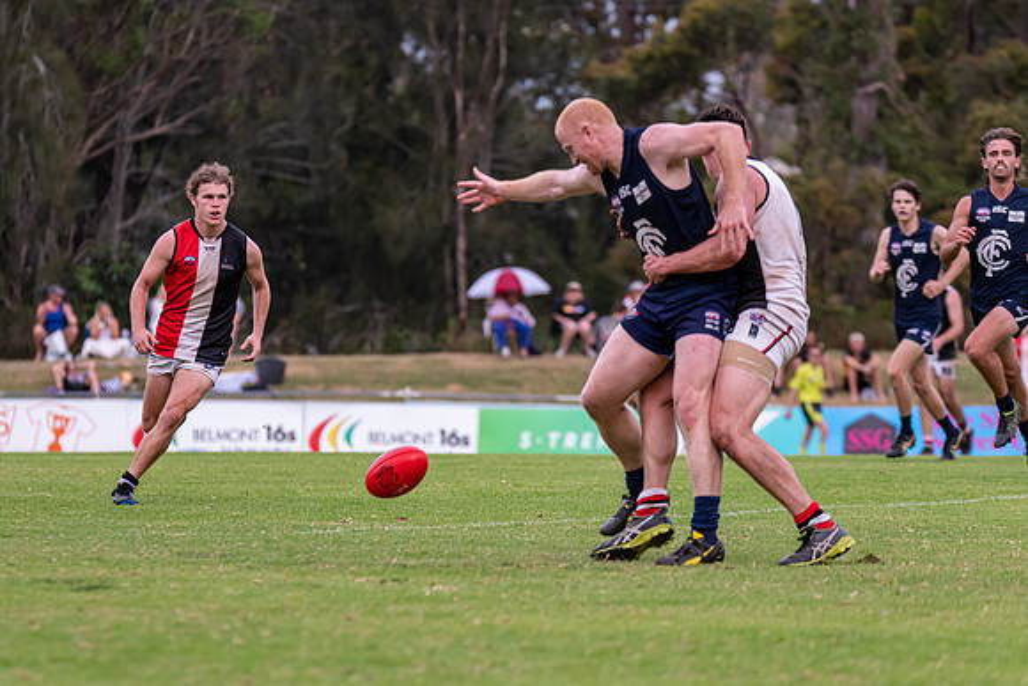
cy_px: 330
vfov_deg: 4.2
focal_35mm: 330
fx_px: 9438
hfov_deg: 6.2
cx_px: 425
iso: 1250
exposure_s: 1/2000
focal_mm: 280
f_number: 6.3
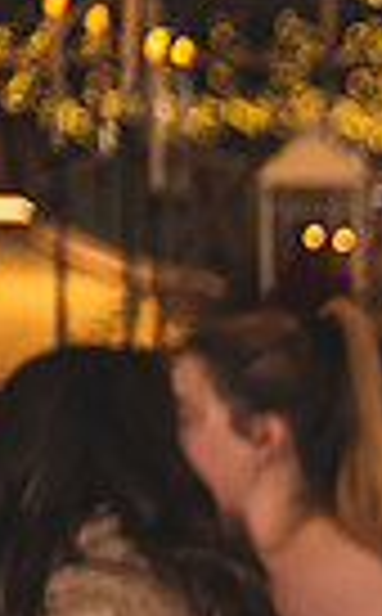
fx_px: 5074
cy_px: 668
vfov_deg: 6.9
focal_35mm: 303
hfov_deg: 4.1
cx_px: 1249
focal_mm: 70
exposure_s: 1/100
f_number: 2.8
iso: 1000
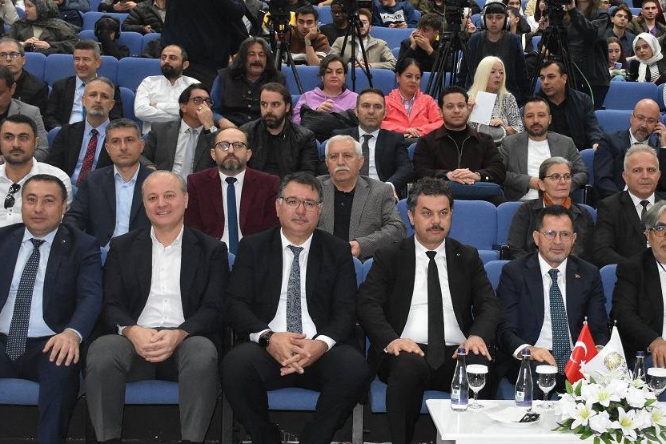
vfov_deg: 22.6
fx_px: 1110
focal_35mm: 60
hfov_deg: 33.0
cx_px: 465
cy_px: 224
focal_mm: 26
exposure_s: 1/60
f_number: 3.8
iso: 2500
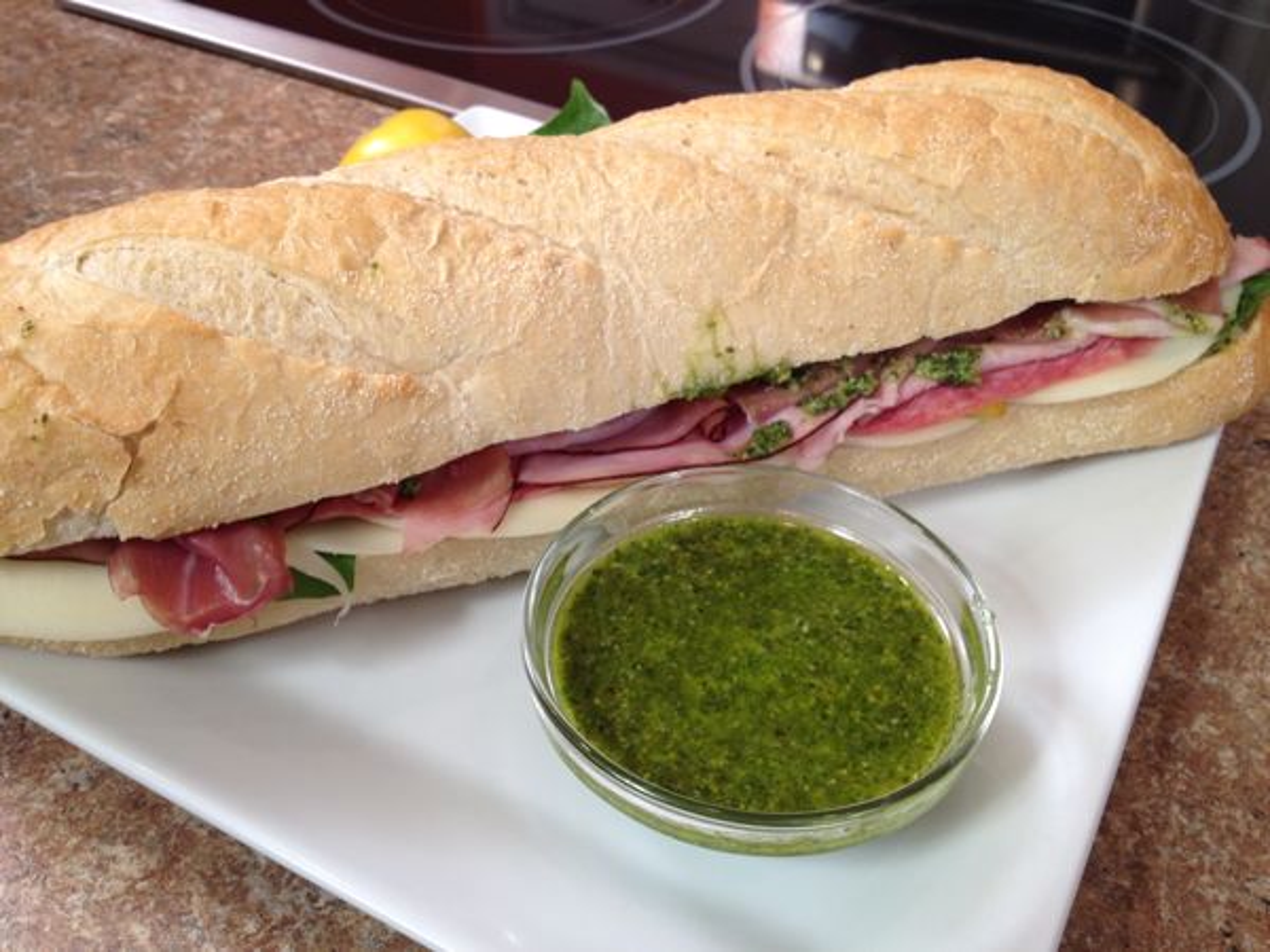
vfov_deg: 40.7
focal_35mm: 35
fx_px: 1284
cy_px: 476
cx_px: 635
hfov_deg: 52.6
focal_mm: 4.28
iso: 64
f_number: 2.4
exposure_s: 1/30
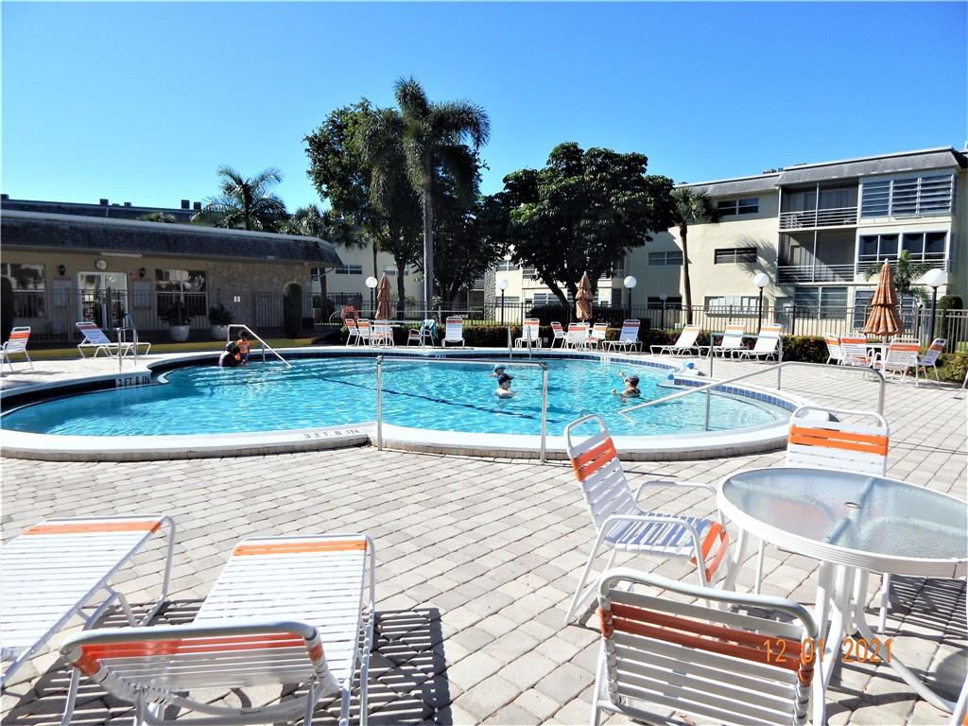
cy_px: 363
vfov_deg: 61.1
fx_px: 615
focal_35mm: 22
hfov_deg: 76.4
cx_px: 484
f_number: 6
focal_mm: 4
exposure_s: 1/640
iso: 125
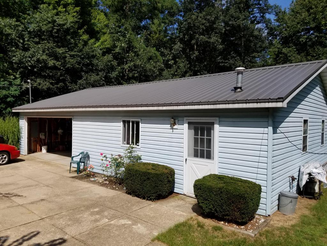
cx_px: 164
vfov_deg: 53.1
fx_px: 246
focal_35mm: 26
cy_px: 123
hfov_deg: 67.3
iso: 50
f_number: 1.7
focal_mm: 4.2
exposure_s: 1/4496
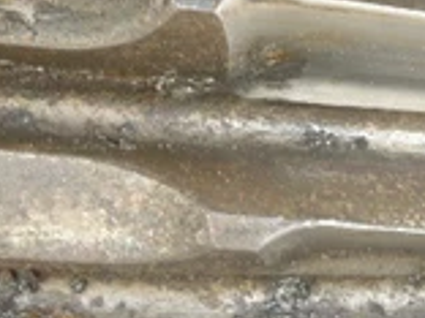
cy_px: -41
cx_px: 365
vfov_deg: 19.5
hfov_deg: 26.3
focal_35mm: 72
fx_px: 884
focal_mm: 5
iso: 64
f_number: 3
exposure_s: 1/30
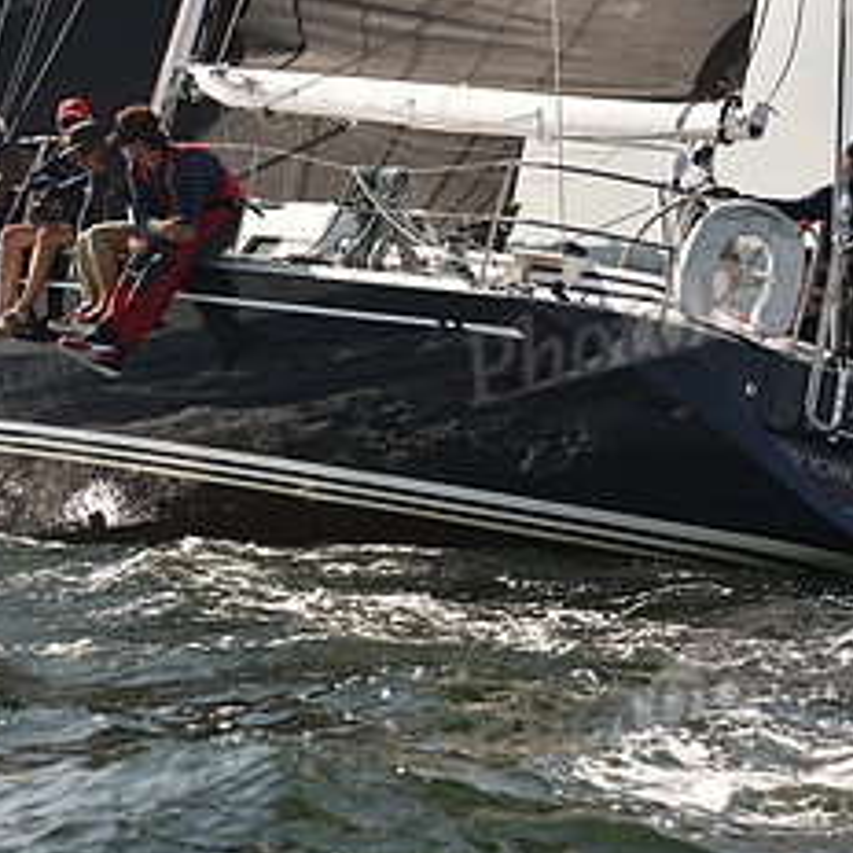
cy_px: 171
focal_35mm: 149
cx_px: 276
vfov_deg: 11.7
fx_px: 4154
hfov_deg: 11.7
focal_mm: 70
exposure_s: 1/1250
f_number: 3.5
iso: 250
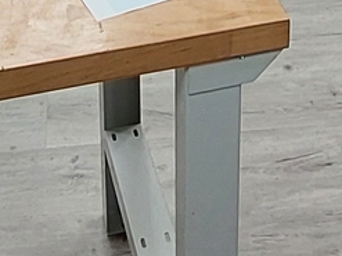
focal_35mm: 101
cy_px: -329
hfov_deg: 19.4
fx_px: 997
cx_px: 223
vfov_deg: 12.1
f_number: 2.2
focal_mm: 1.74
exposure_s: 1/50
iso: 80
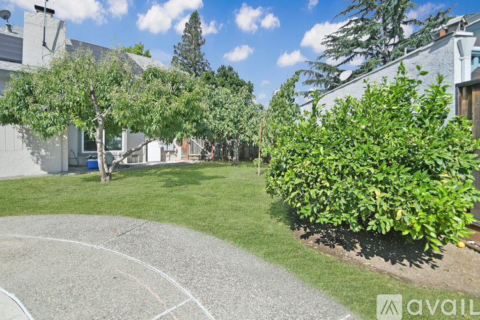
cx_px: 240
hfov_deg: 100.4
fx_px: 200
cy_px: 160
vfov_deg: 77.3
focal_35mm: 15
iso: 320
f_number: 4.5
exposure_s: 1/3200
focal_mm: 10
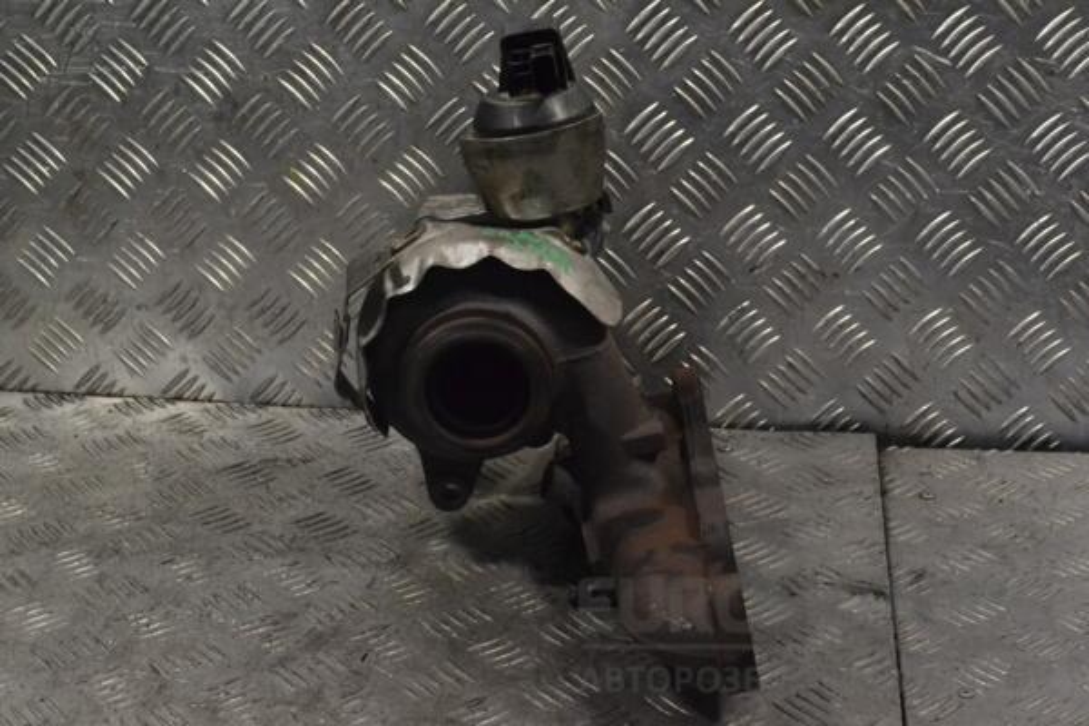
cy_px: 363
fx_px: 1815
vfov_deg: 22.6
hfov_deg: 33.4
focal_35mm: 60
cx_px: 544
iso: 3200
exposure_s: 1/320
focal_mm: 40
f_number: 9
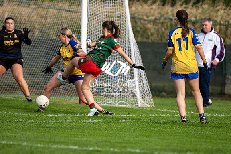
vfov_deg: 3.0
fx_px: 2907
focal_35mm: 453
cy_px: 77
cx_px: 116
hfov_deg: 4.6
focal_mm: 300
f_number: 2.8
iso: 280
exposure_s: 1/4000
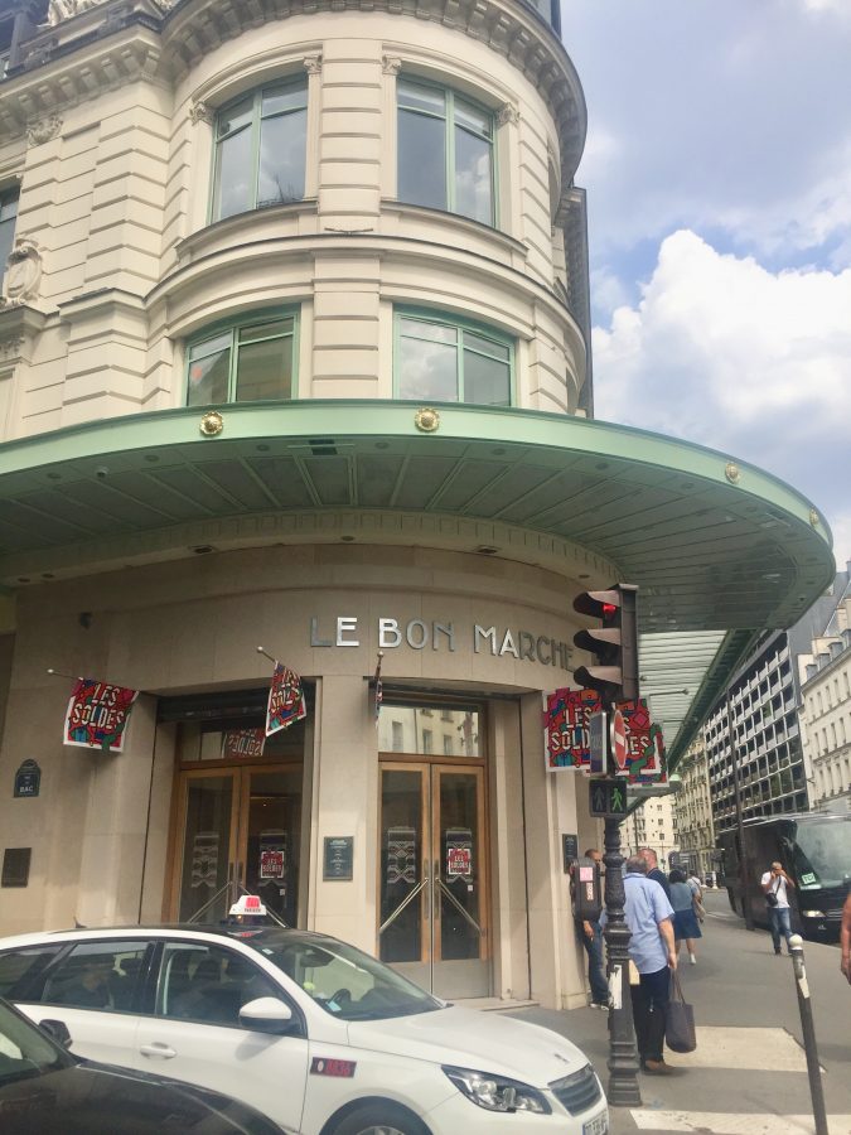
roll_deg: -0.7
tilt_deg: +17.9
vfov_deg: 61.7
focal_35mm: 29
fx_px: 951
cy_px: 568
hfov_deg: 48.2
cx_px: 426
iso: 32
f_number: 2.2
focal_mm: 4.15
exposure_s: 1/1721
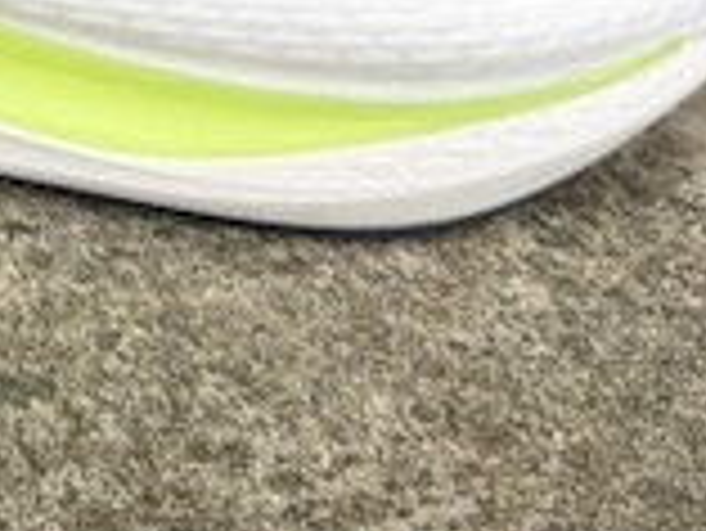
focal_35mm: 98
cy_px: -266
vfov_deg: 14.1
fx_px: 2000
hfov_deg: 17.8
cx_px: -364
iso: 80
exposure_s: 1/708
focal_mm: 6.76
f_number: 1.78
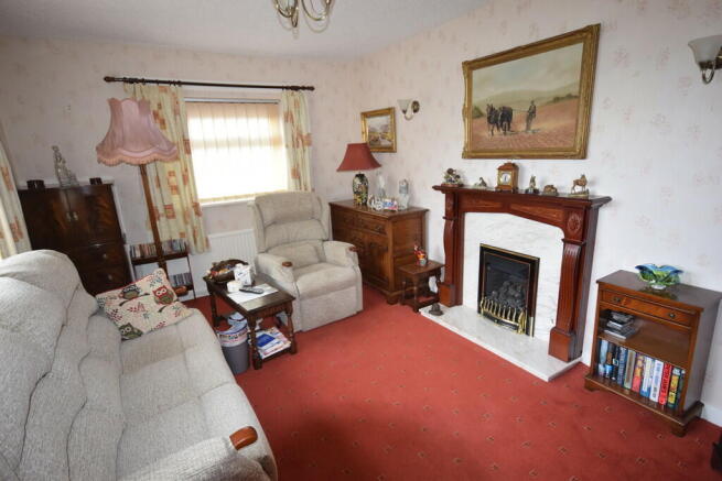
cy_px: 240
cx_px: 361
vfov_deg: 67.4
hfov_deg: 90.0
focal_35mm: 18
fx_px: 361
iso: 800
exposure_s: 1/125
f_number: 5.6
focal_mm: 12
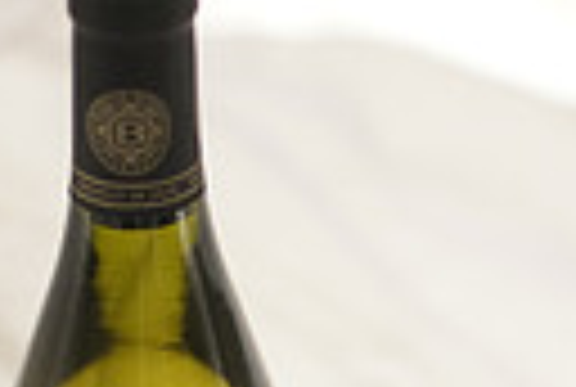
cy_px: 538
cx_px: 346
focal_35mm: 158
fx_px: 2534
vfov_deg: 8.6
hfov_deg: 13.0
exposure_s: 1/125
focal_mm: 35
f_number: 1.4
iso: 800
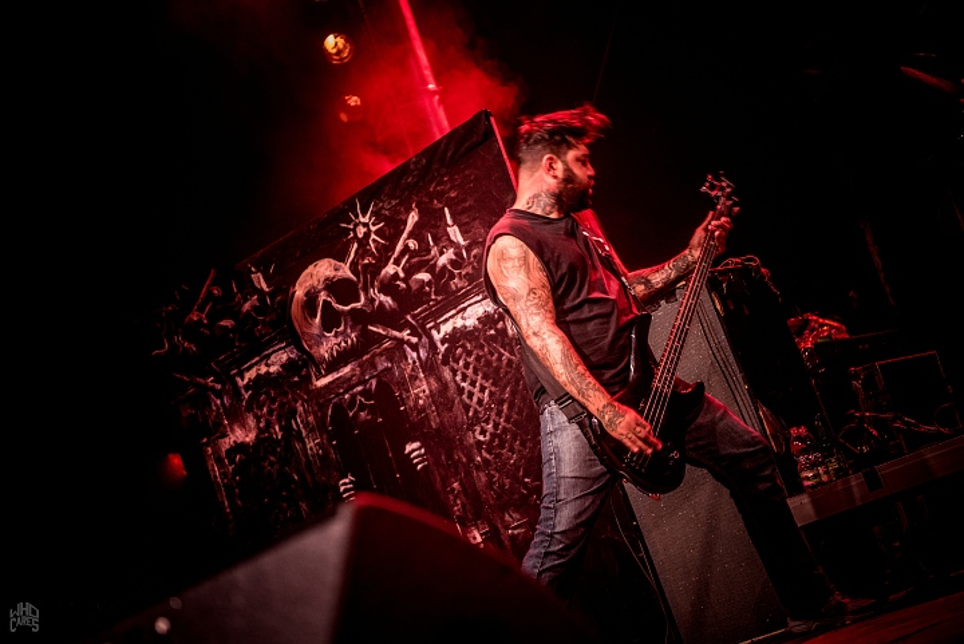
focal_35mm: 70
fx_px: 1876
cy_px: 322
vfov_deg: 19.5
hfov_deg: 28.8
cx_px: 482
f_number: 2.8
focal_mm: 70
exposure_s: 1/100
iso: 2000
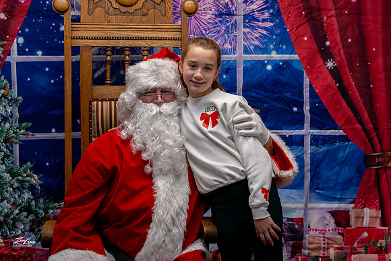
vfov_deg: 21.0
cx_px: 196
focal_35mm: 65
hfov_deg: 31.0
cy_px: 130
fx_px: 704
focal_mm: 63
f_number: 4.5
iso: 2000
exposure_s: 1/400
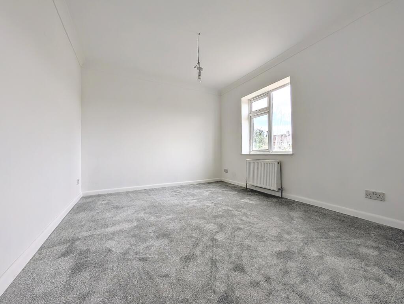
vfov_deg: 94.6
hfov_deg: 110.5
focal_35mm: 12
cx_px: 202
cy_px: 152
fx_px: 140
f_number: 1.7
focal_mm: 2.02
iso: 62
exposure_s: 1/1125
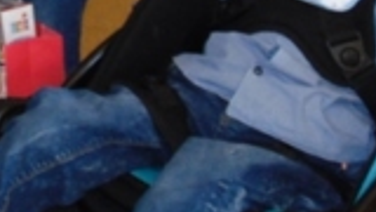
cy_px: -186
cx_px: -120
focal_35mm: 109
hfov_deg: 18.2
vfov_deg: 10.4
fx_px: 1087
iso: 200
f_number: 3
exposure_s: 1/30
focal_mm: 4.5
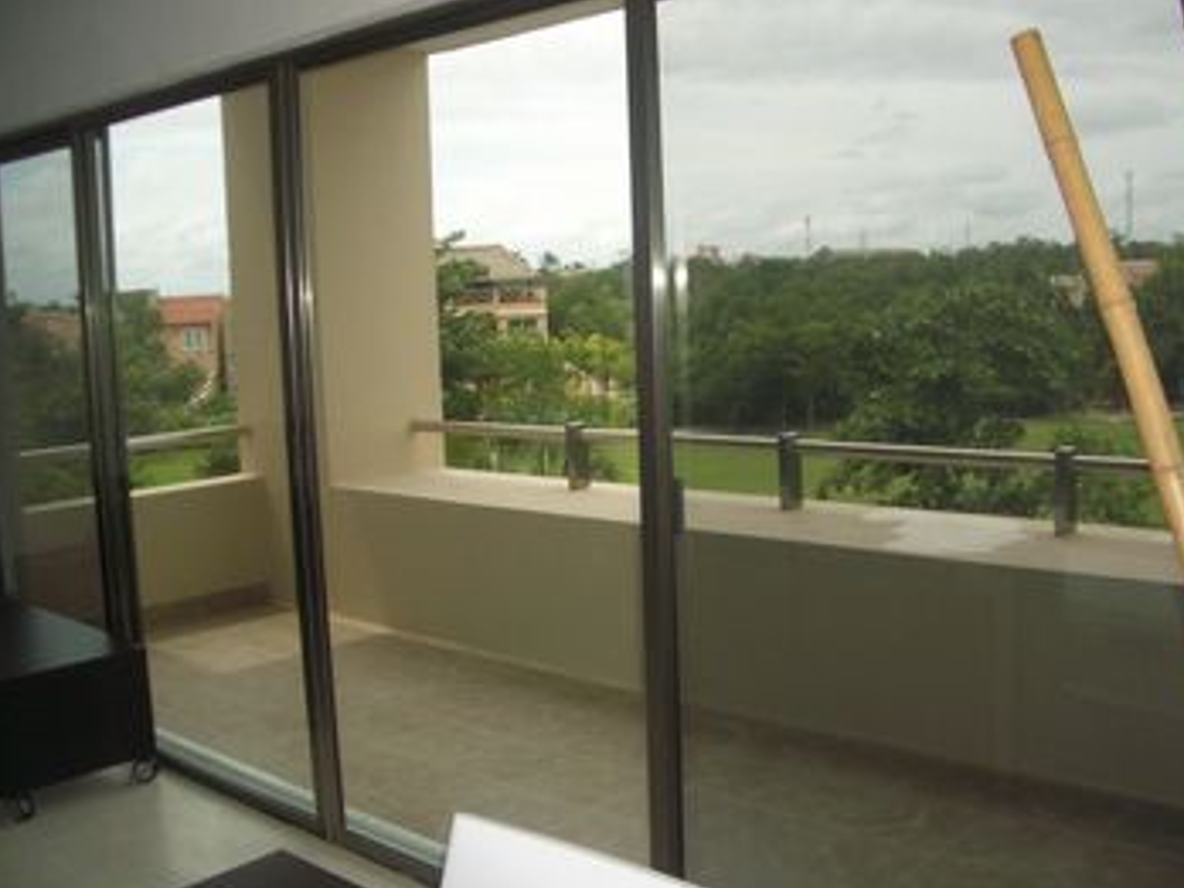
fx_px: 1266
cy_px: 466
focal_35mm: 37
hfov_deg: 50.1
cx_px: 592
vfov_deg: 38.7
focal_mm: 5.8
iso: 100
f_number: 2.6
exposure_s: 1/1250
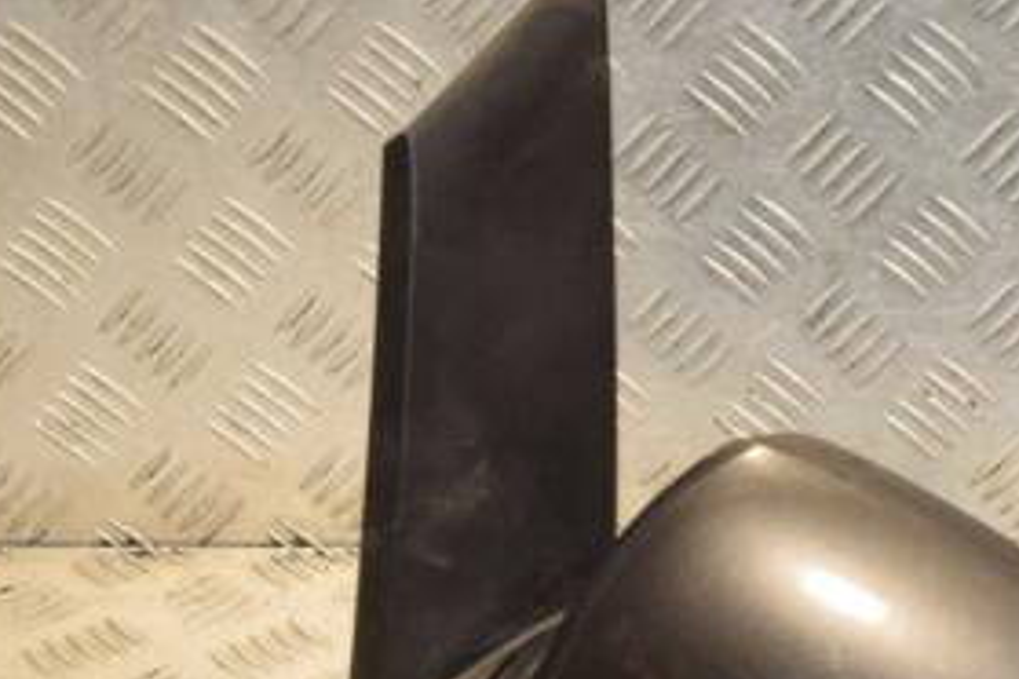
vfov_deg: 12.1
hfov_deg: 17.6
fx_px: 3200
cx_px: 1045
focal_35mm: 113
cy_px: 548
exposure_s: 1/200
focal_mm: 35
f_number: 6.3
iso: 800
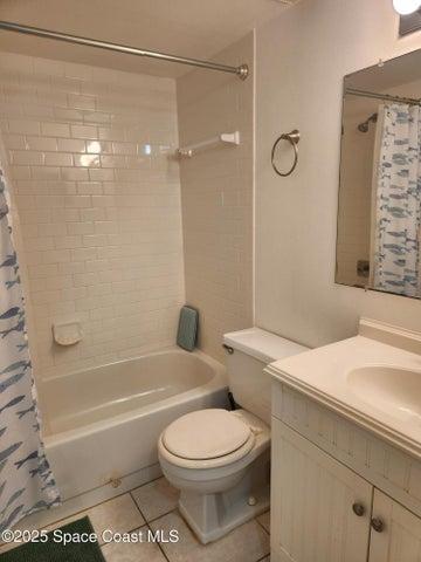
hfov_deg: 58.9
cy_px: 281
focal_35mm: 23
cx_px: 210
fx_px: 373
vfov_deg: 73.9
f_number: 1.8
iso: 80
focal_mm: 5.4
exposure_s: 1/120
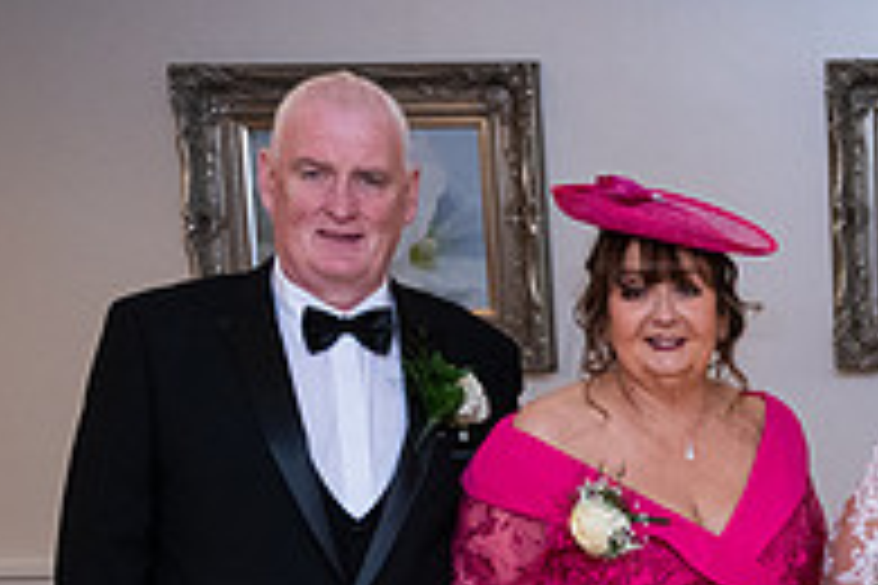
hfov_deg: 18.1
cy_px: 625
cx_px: 1222
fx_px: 2512
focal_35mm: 103
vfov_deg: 13.1
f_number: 3.5
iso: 1000
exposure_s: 1/160
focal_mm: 32
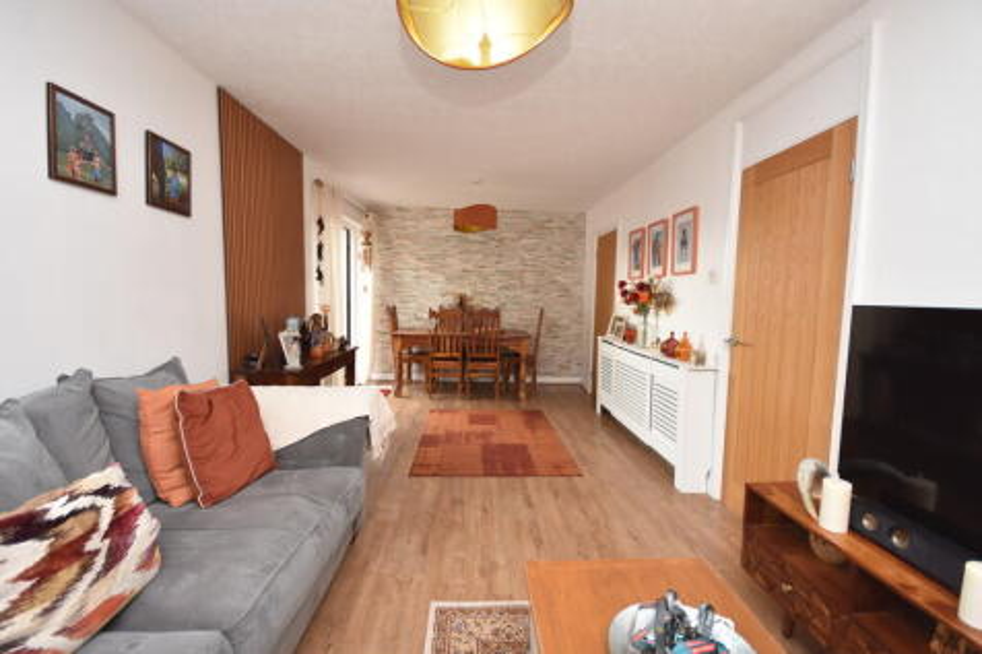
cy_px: 327
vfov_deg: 77.3
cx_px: 491
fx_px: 409
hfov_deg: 100.4
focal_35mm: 15
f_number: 4
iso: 720
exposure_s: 1/60
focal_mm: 10
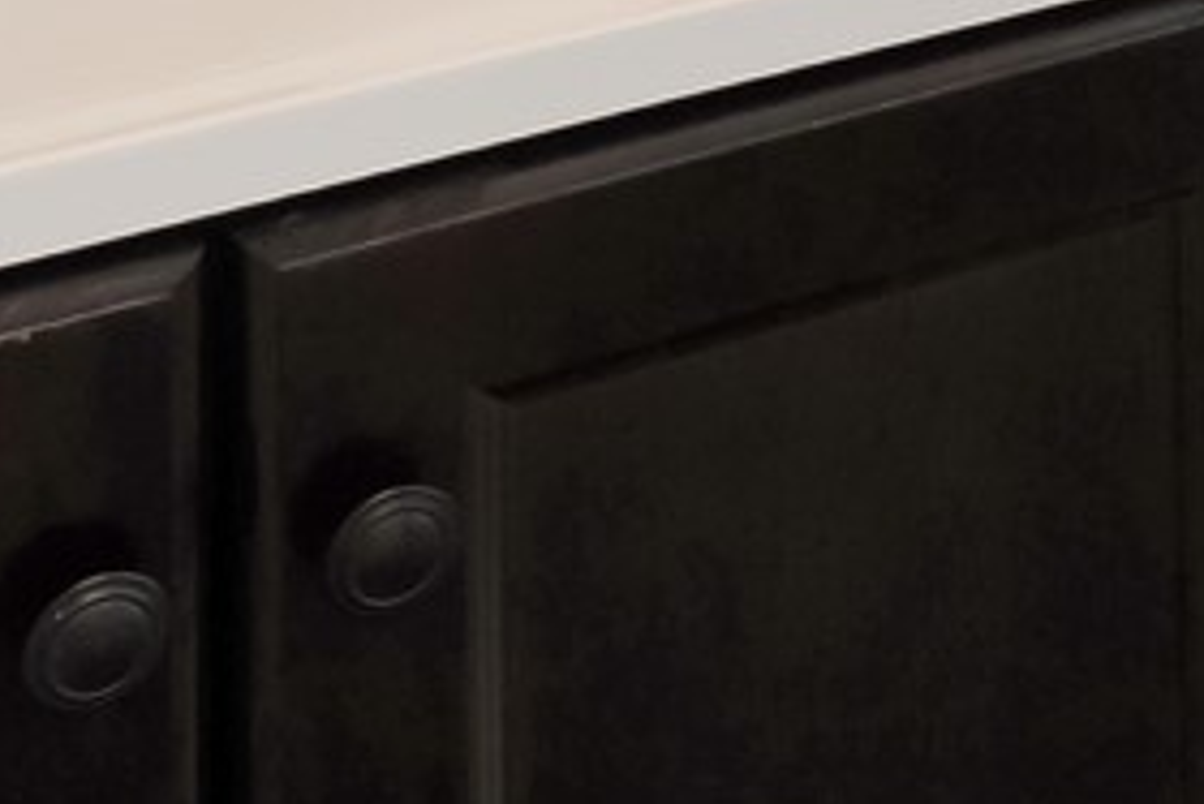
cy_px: -1232
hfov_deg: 14.3
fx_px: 3915
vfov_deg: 10.0
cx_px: 2464
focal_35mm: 117
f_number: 9
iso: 160
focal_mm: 16
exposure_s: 1/20
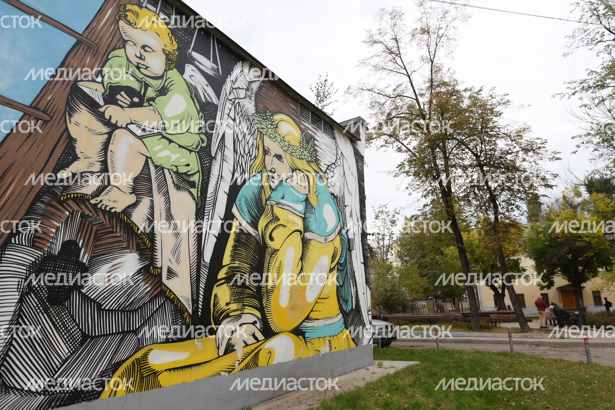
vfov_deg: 59.5
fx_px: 359
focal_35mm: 21
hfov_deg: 81.2
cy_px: 205
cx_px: 308
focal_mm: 21
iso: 64
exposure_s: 1/200
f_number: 5
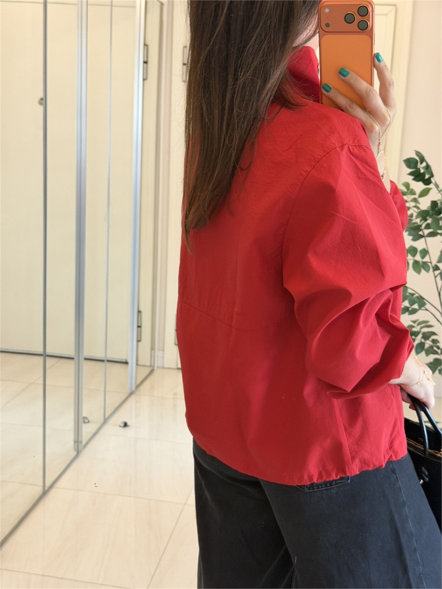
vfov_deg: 39.7
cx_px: 221
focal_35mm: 48
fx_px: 817
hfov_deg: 30.3
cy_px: 294
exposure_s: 1/42
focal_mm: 6.76
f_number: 1.78
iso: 250
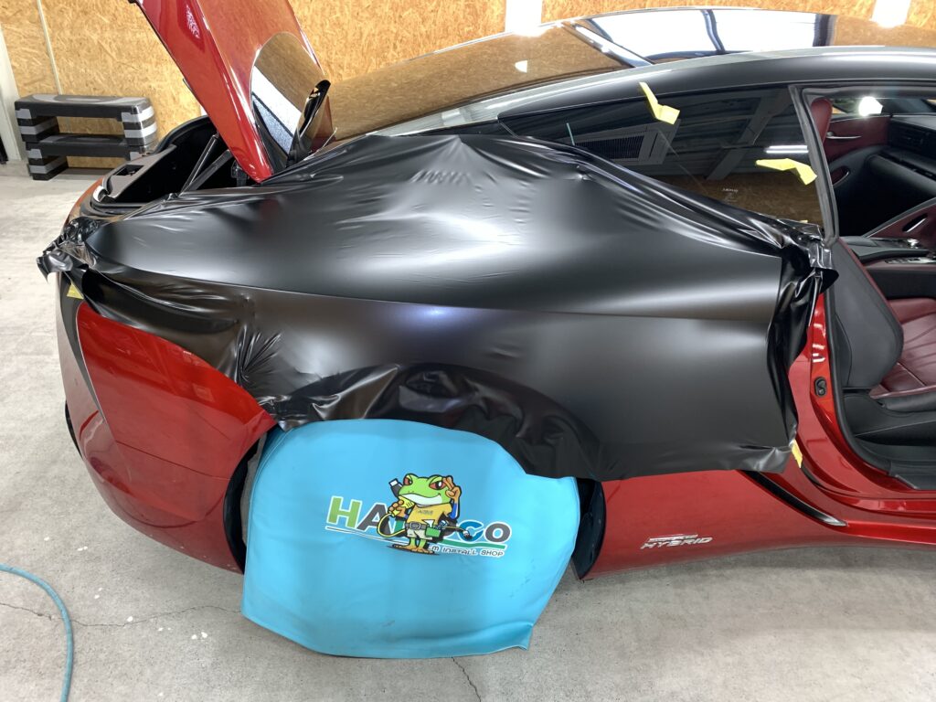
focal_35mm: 26
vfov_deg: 53.1
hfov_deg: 67.3
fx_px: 703
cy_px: 351
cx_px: 468
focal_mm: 4.25
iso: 125
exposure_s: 1/50
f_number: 1.8
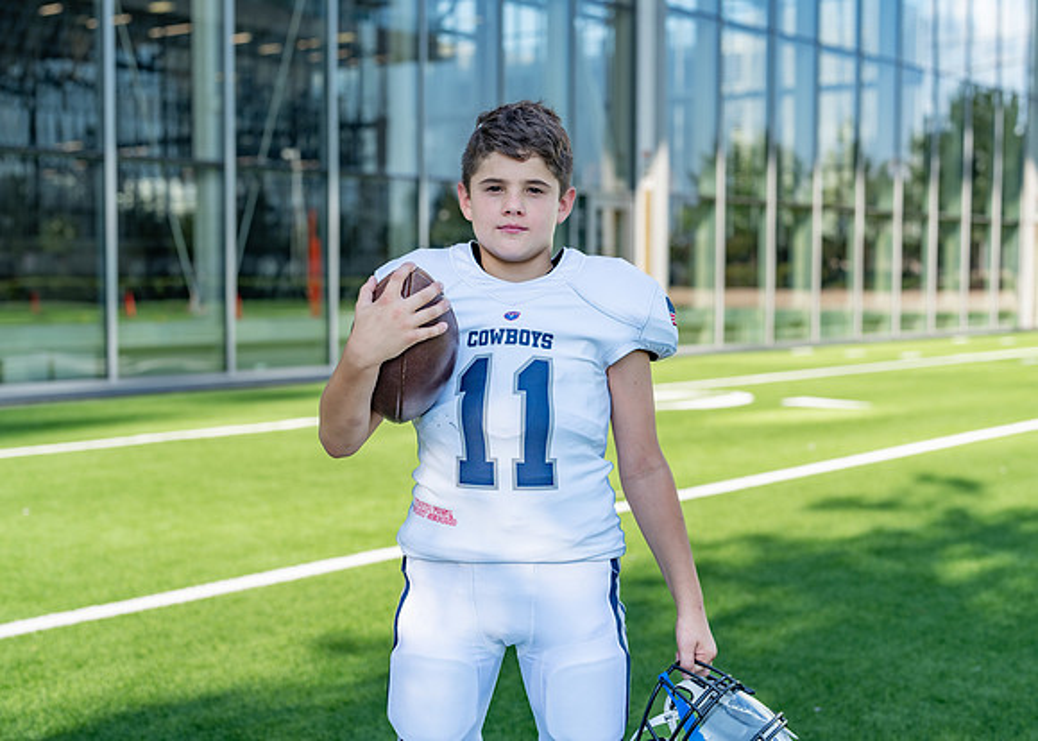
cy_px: 370
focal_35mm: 53
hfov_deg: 36.9
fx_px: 1556
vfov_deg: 26.8
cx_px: 519
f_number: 2.8
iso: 100
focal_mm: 50
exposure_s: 1/640
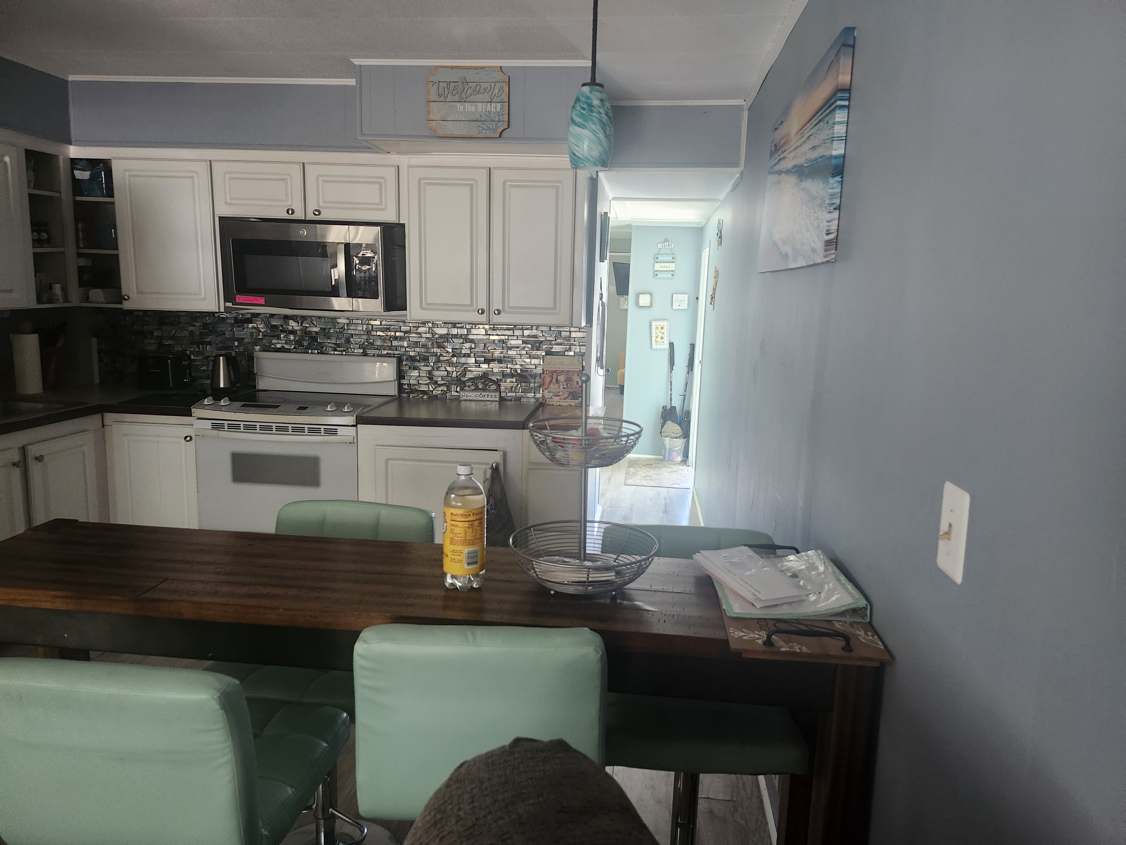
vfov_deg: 58.9
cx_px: 563
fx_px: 748
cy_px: 422
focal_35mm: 23
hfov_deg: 73.9
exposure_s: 1/120
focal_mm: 5.54
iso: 640
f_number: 1.8
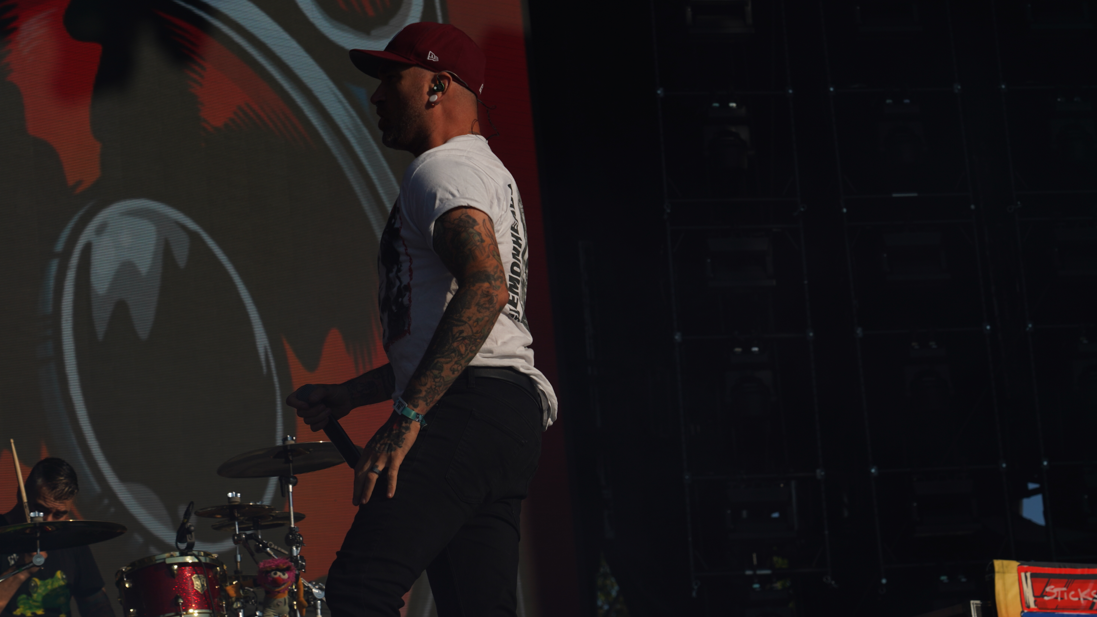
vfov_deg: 10.8
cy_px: 307
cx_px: 556
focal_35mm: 112
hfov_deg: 19.1
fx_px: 3258
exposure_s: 1/1000
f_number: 8
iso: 100
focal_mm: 105
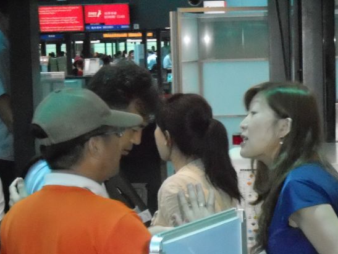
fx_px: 1485
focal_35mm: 152
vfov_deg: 9.8
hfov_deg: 13.0
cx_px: 175
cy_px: 147
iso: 1600
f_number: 6.5
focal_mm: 23
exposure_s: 1/60
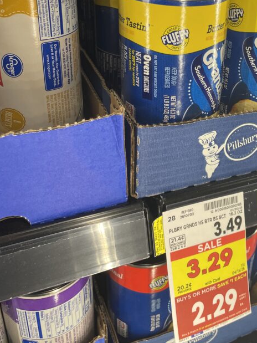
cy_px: 104
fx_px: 426
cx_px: 210
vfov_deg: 43.0
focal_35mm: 43
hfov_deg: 32.5
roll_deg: -4.9
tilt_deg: -26.2
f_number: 1.6
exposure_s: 1/121
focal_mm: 4.2
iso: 80
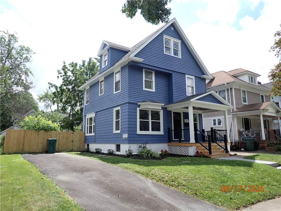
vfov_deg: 54.9
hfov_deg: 69.4
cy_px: 106
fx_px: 203
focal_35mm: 25
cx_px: 140
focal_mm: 4.5
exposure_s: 1/200
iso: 100
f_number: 5.6
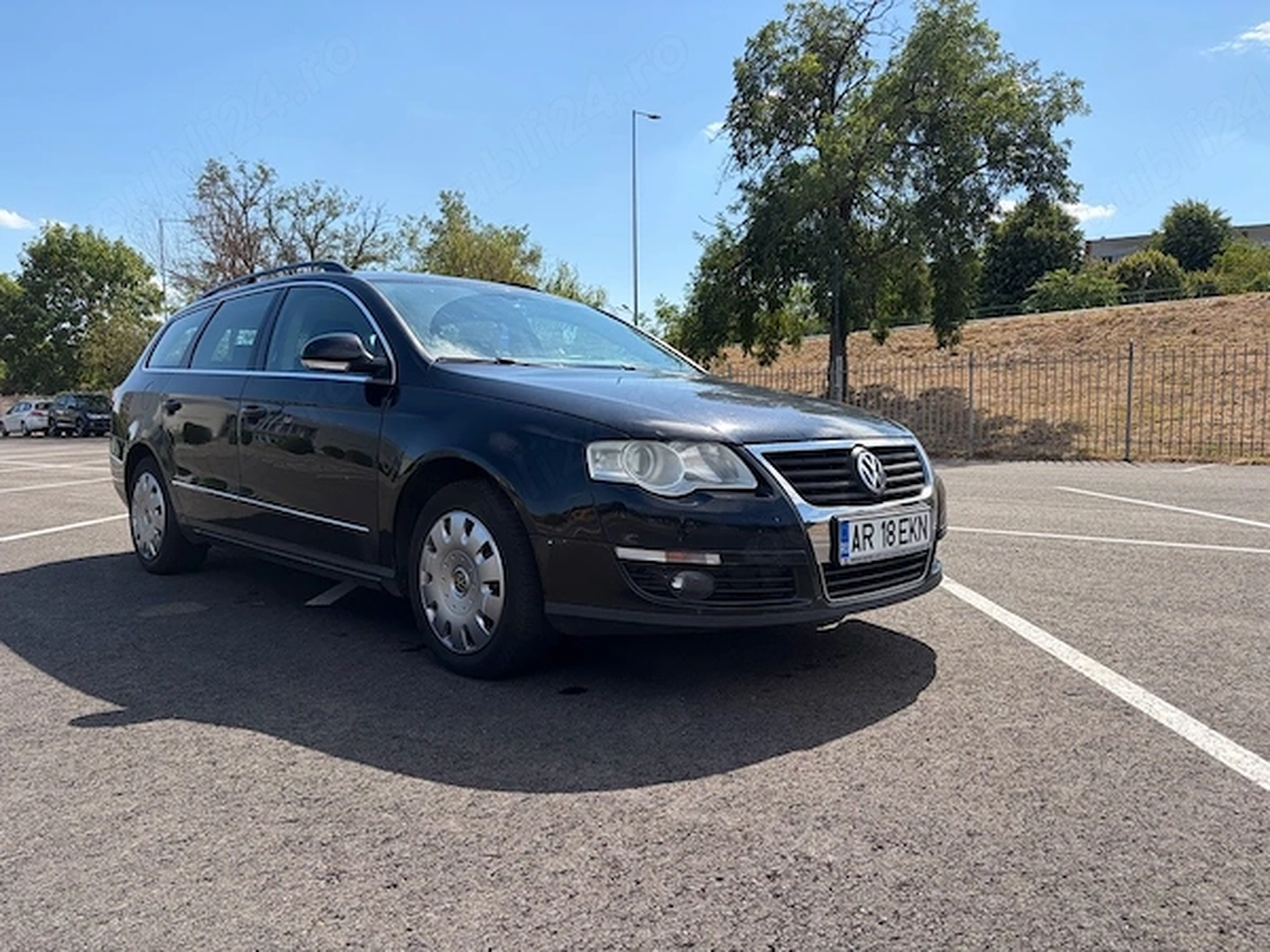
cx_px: 635
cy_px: 476
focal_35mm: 26
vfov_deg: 53.1
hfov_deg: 67.3
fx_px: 954
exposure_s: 1/2985
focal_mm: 5.96
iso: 50
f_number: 1.6
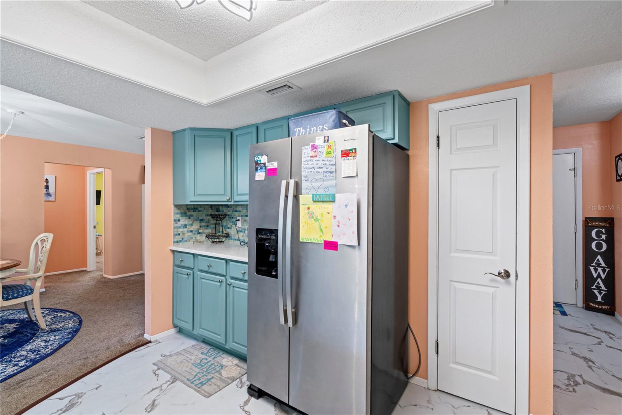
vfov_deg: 73.7
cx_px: 311
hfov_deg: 96.7
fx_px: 276
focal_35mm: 16
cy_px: 208
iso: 100
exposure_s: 1.6
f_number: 10
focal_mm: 16
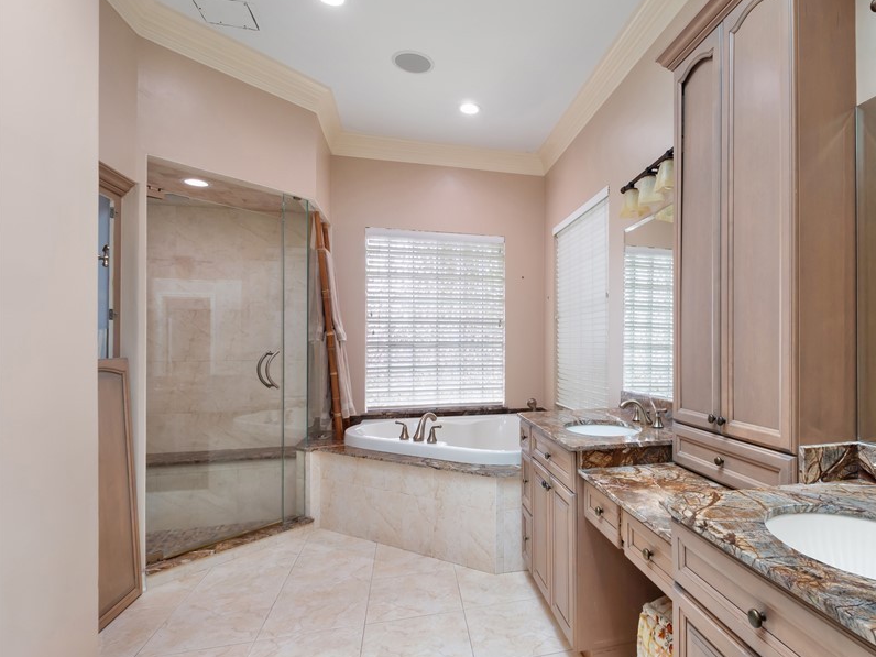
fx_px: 456
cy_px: 347
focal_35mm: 18
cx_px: 559
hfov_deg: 85.7
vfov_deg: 71.5
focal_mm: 7
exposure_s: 1/13
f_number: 7.1
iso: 200
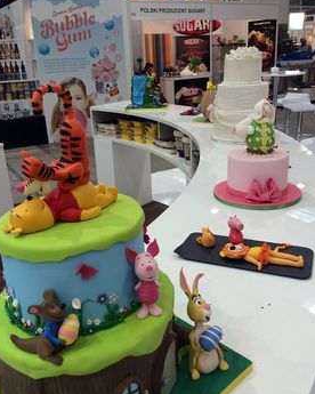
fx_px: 396
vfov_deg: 52.8
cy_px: 186
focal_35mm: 34
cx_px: 161
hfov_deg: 43.4
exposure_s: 1/50
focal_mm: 4.12
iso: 50
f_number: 2.2
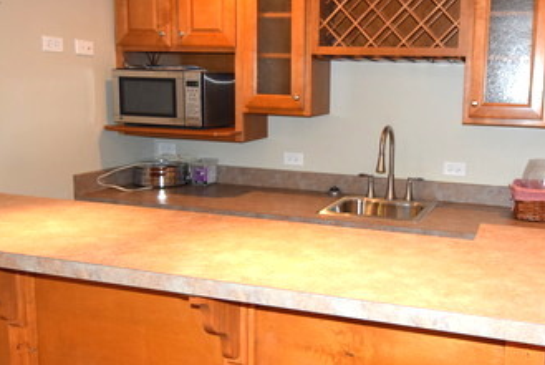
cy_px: 167
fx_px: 530
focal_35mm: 35
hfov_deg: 53.2
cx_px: 368
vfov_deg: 37.9
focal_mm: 12
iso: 800
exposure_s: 1/80
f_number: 4.5
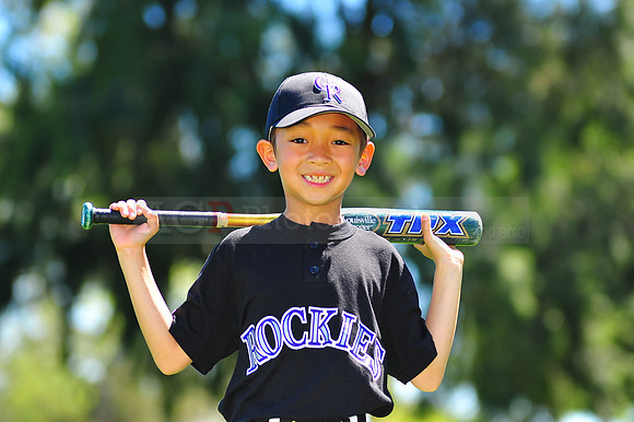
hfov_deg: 11.4
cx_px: 317
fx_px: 3168
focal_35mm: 180
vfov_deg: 7.6
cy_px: 211
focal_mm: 180
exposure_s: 1/320
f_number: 5
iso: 200
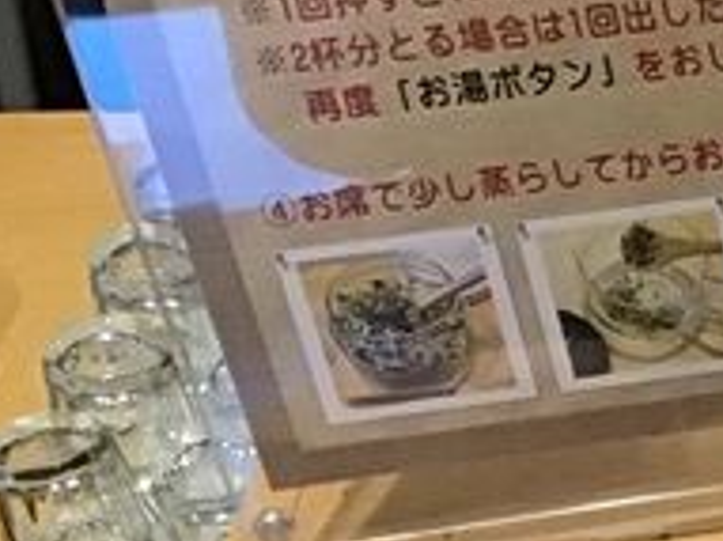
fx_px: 2755
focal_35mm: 132
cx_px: 1527
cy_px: 1133
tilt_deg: -51.2
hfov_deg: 12.7
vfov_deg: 10.2
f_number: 2.4
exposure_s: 1/33
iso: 160
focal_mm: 3.3
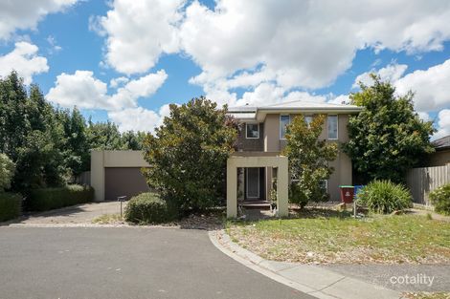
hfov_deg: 81.2
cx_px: 225
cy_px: 150
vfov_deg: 59.5
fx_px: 262
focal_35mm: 21
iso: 100
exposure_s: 1/250
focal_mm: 14
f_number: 8
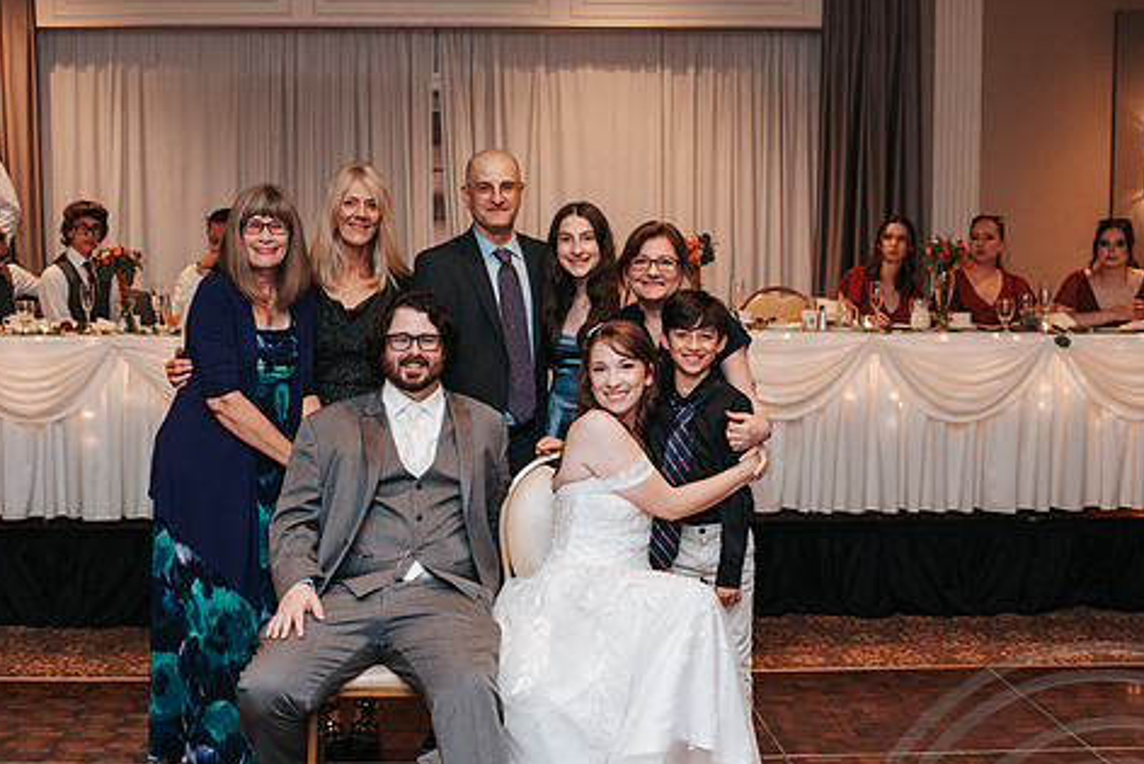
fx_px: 1589
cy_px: 405
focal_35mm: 50
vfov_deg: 27.0
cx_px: 517
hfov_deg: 39.6
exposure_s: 1/160
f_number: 3.2
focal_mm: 35
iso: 1000
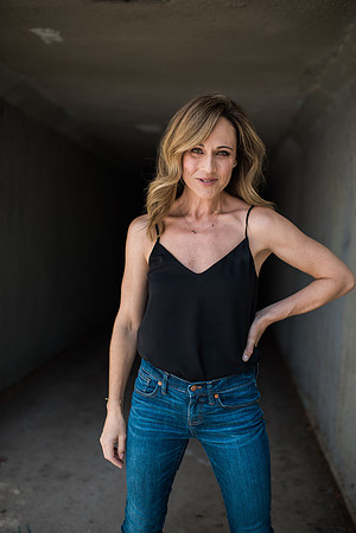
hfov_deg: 37.9
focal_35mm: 35
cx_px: 178
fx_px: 519
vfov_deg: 54.4
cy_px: 266
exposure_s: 1/800
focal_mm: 35
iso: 125
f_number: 1.8
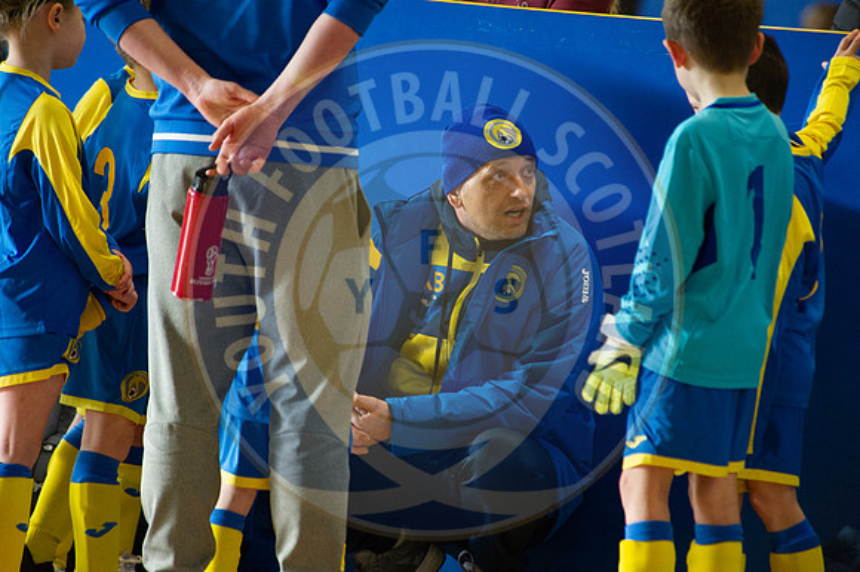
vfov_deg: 3.4
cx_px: 430
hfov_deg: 5.2
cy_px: 286
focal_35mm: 400
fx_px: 9550
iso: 8000
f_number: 5.6
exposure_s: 1/320
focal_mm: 400
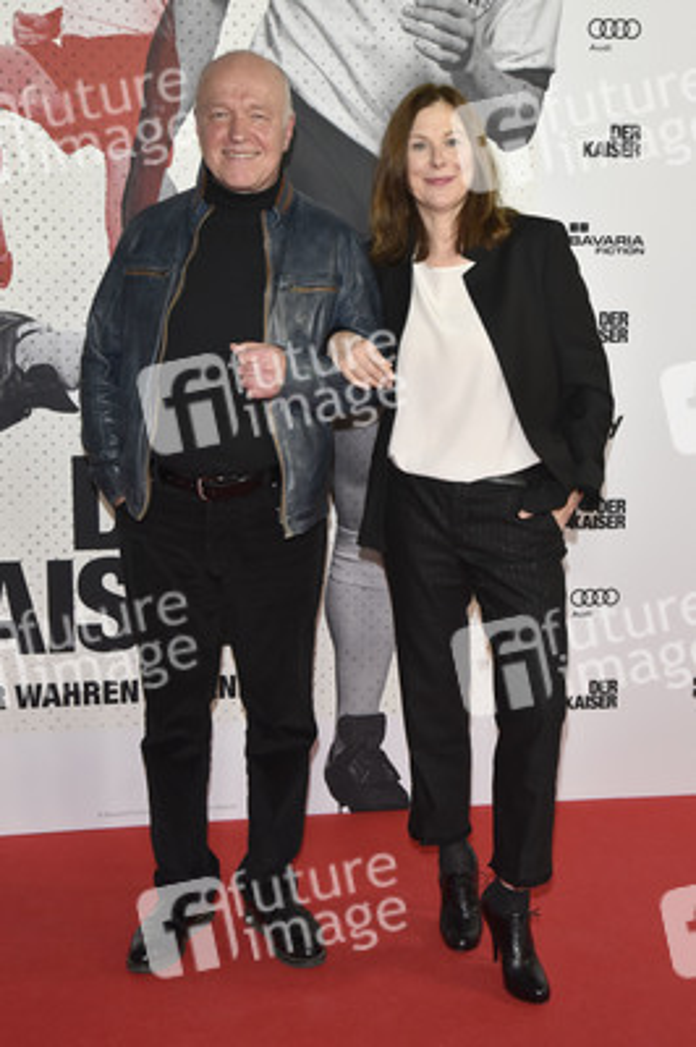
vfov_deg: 41.1
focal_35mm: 48
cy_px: 524
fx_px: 1394
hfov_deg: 28.0
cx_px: 348
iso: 2000
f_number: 9
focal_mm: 48
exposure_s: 1/250
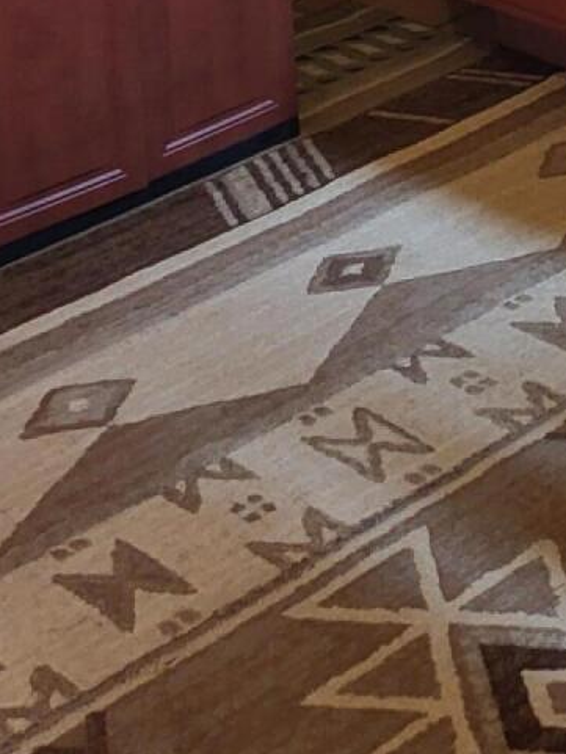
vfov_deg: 15.8
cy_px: -558
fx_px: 2353
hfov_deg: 13.7
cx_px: 336
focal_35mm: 108
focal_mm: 5.4
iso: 200
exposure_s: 1/60
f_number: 1.8
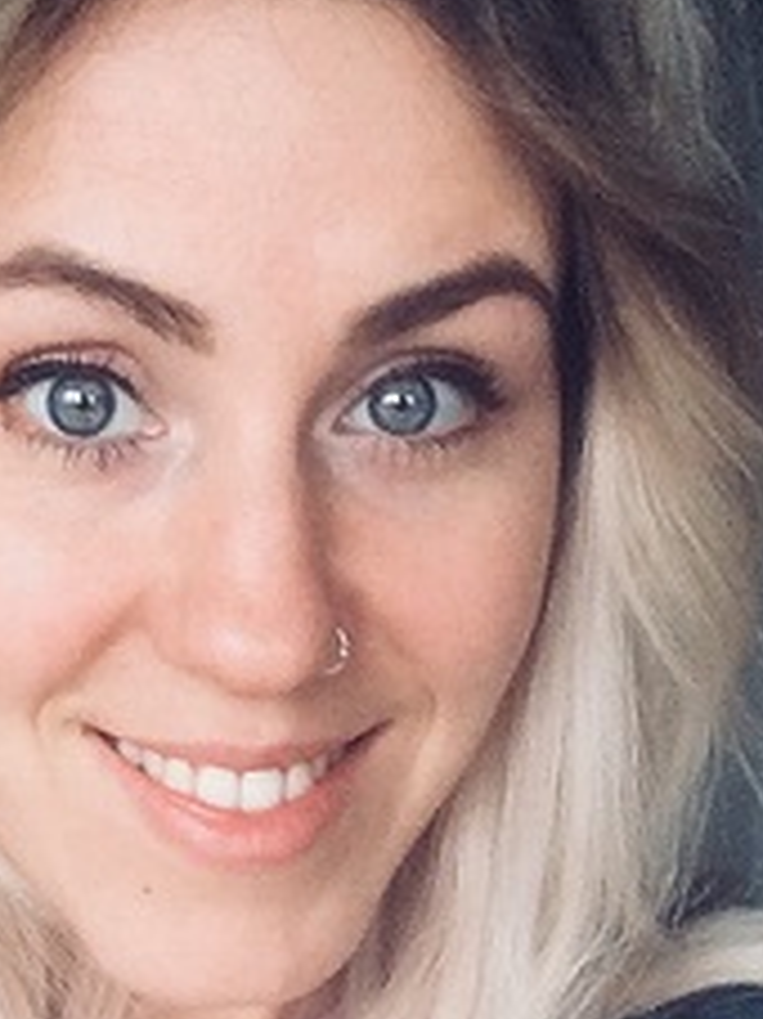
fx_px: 2059
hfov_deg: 20.9
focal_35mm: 70
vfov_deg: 27.3
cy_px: 808
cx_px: 242
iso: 125
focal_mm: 2.15
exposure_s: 1/33
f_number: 2.4
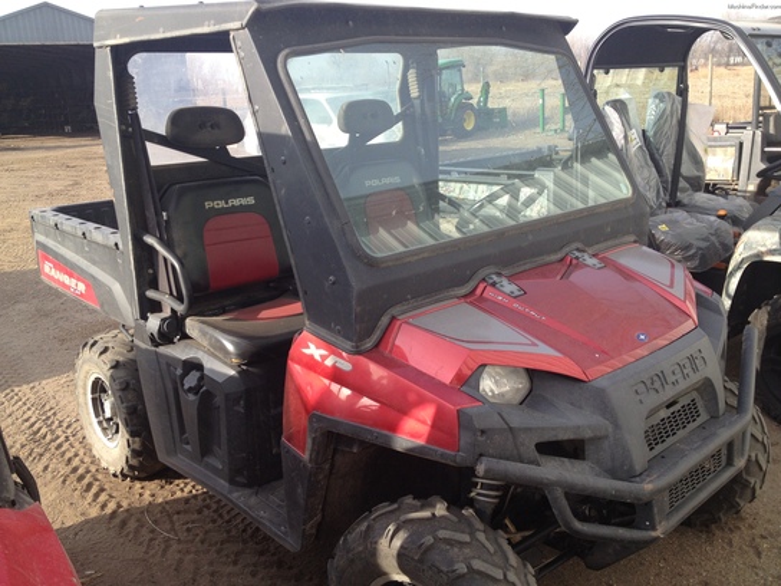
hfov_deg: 52.6
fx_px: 790
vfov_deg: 40.7
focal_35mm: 35
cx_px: 390
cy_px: 293
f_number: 2.4
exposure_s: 1/428
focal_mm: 4.28
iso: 50
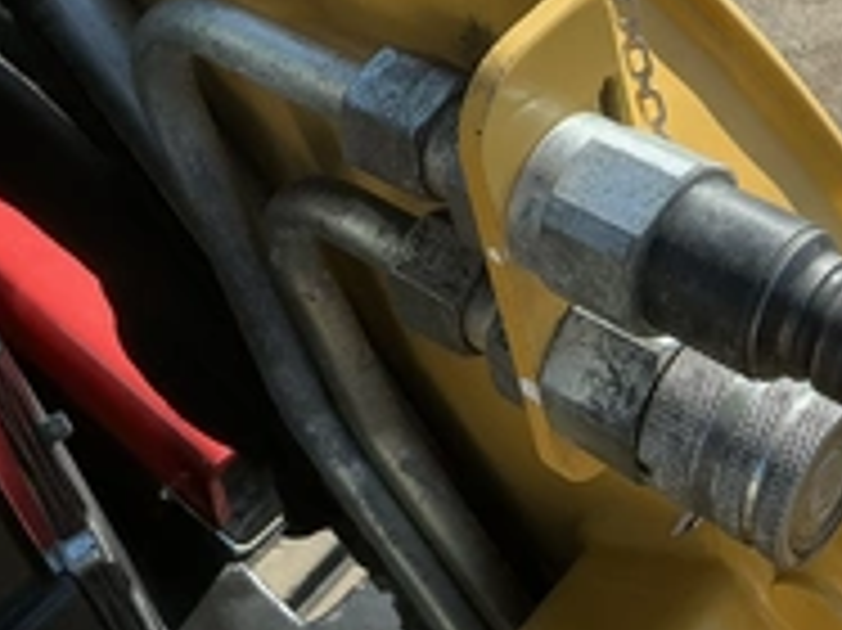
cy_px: 81
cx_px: 558
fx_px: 1459
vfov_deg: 23.8
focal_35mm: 60
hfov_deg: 32.0
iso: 25
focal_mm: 3
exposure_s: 1/997
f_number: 1.8
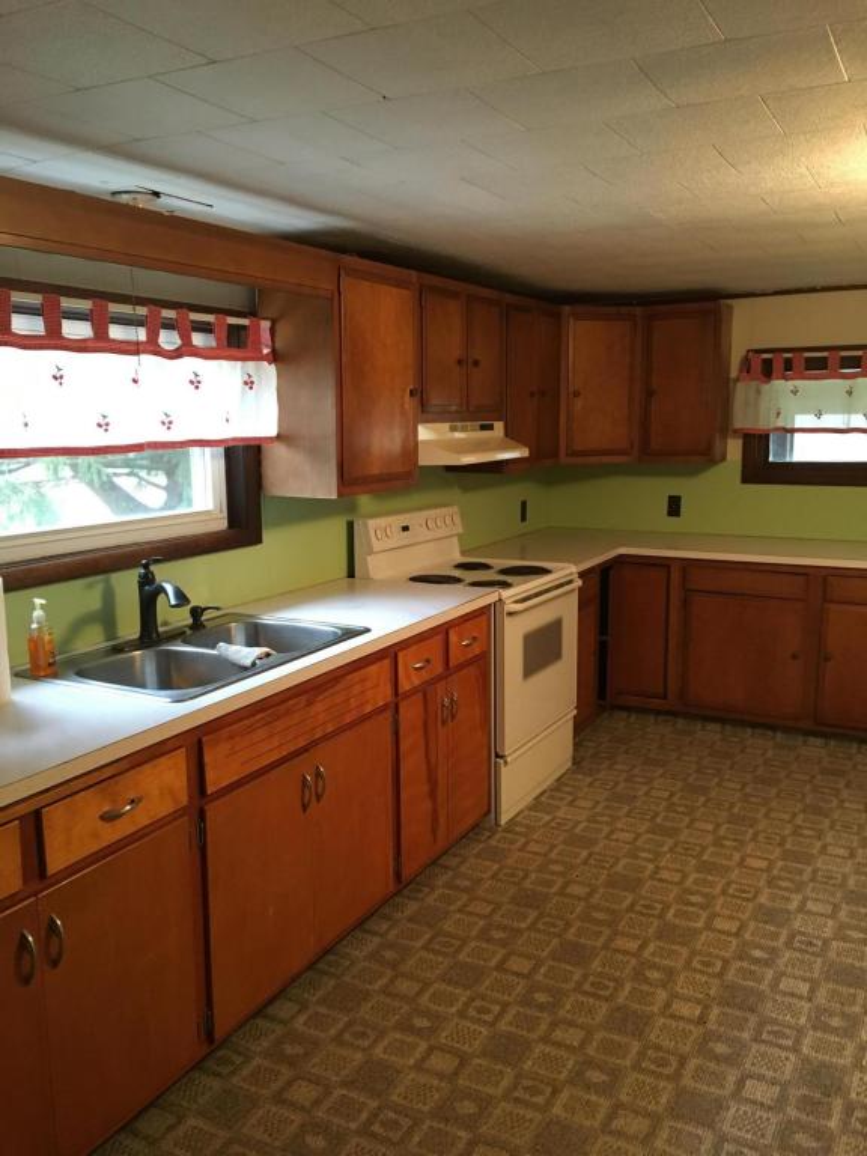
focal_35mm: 29
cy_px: 578
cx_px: 434
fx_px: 968
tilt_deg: -9.3
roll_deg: +1.0
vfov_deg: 61.7
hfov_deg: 48.2
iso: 200
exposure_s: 1/24
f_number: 2.2
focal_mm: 4.15
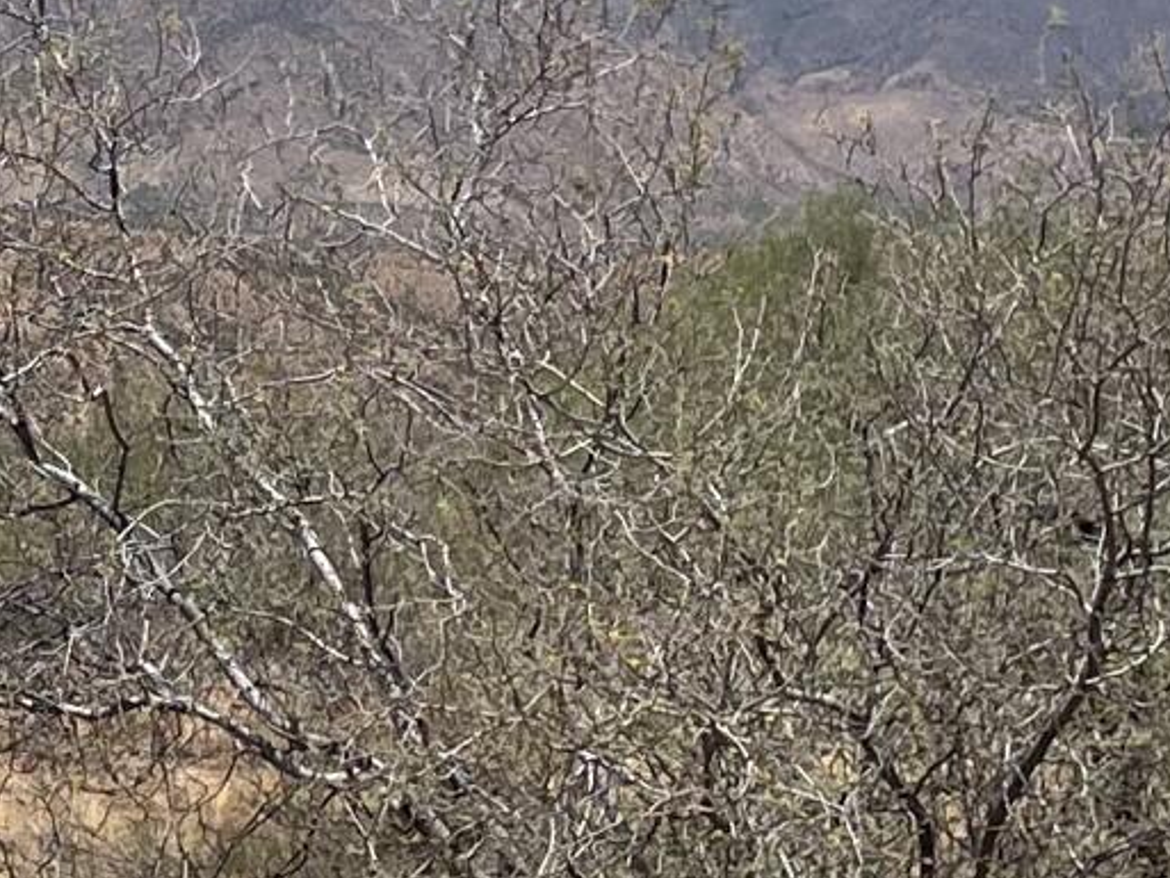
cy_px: 322
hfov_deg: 12.5
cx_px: -486
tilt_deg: +2.4
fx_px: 5139
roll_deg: -0.4
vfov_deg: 9.8
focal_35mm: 152
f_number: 1.6
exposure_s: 1/4831
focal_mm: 4.2
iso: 32
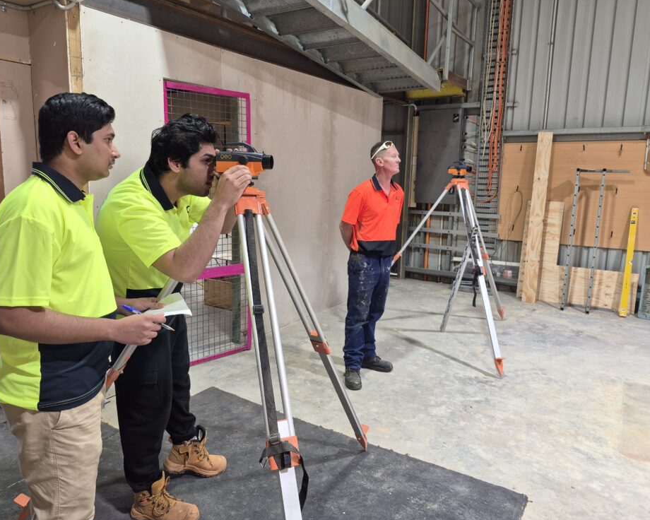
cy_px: 255
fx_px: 481
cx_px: 300
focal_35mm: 25
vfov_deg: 56.8
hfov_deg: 68.0
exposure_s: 1/100
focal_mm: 5.4
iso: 100
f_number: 1.8
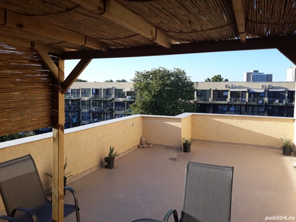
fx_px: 231
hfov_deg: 65.3
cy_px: 111
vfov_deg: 51.4
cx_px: 148
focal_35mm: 27
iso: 40
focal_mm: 3.71
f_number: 1.7
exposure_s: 1/617
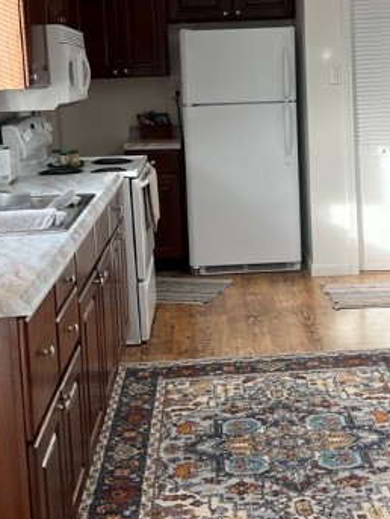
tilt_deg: -6.8
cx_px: 248
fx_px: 871
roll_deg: +3.2
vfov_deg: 32.8
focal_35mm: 58
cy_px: 155
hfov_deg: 25.1
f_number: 1.5
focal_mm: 5.7
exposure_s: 1/121
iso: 80
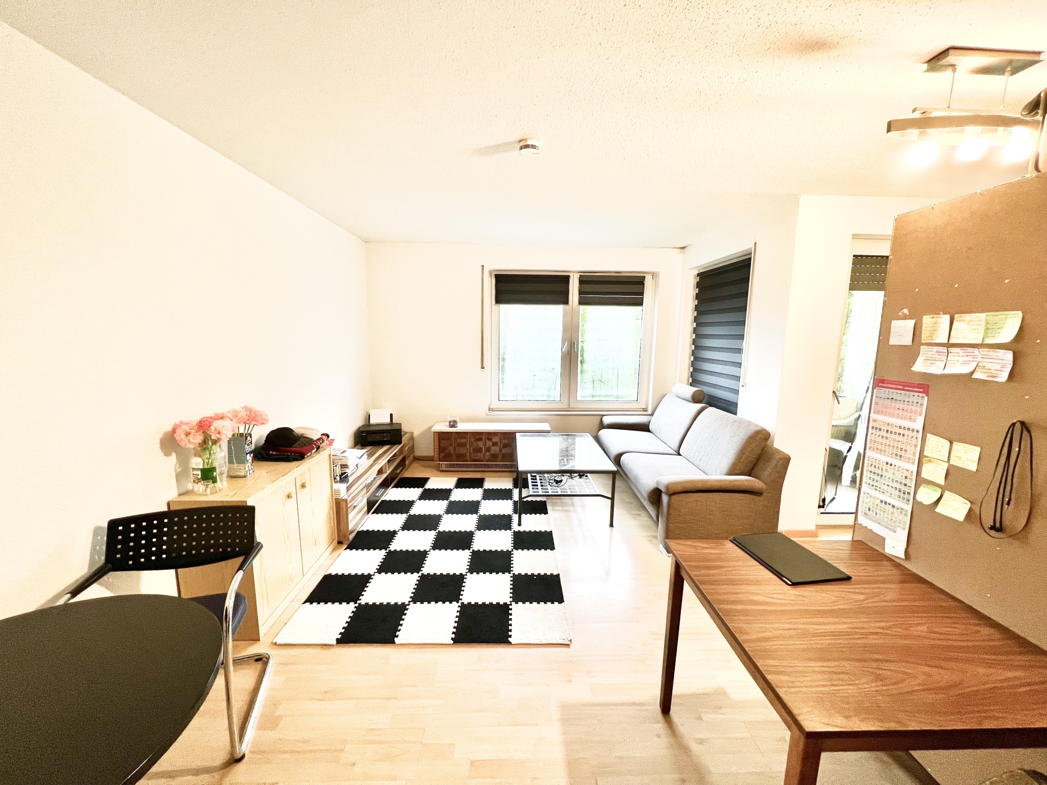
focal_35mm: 13
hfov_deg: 106.2
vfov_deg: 89.9
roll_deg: -0.3
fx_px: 393
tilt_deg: -9.5
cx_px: 524
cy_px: 392
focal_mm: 1.57
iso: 160
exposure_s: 1/50
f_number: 1.8
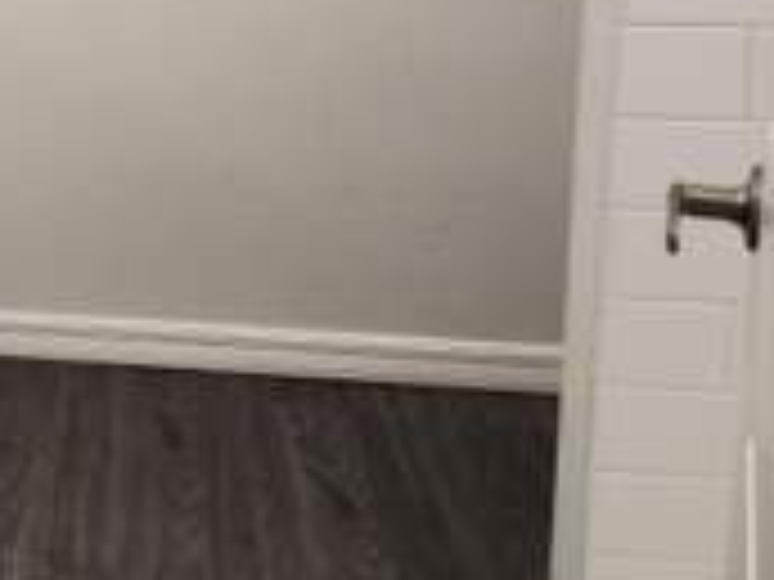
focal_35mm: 67
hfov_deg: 25.4
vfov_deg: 20.9
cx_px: -198
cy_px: -52
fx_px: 1498
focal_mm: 5
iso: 320
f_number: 1.8
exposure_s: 1/120
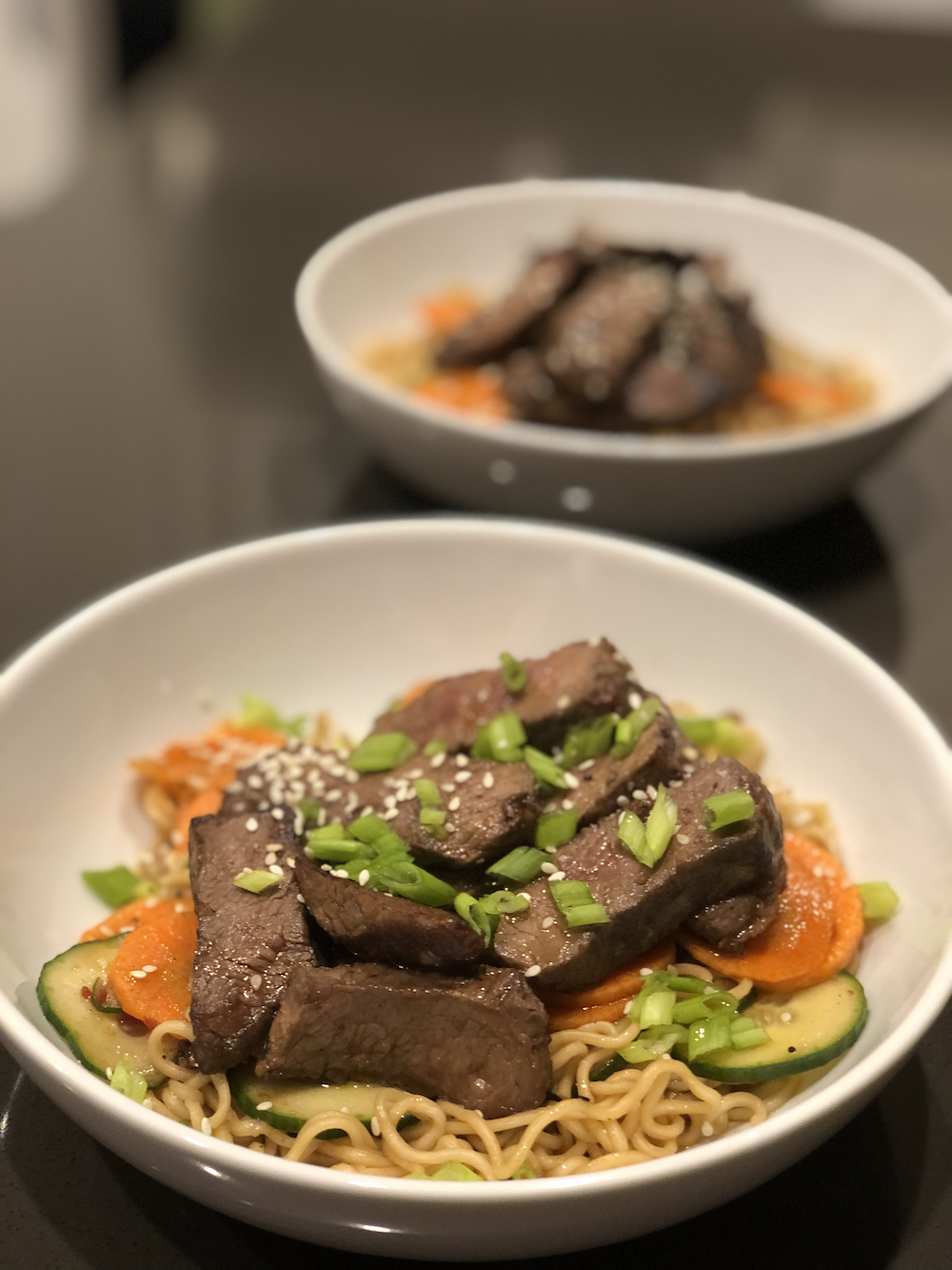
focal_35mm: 52
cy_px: 635
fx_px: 1906
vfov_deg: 36.8
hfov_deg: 28.0
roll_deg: -2.0
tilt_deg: -32.9
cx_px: 476
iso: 160
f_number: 2.4
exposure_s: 1/24
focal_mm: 6
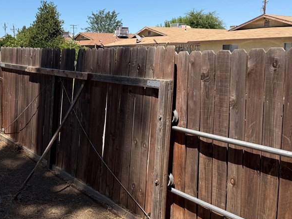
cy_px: 112
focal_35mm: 42
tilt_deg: -11.2
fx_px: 354
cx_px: 98
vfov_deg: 34.4
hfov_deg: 44.2
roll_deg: +2.4
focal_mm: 6.76
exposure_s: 1/3759
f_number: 1.78
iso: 80
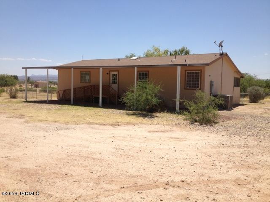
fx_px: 273
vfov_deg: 40.7
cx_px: 135
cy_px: 101
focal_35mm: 35
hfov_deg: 52.6
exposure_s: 1/2632
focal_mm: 4.28
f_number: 2.4
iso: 50
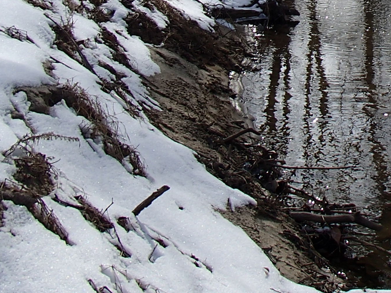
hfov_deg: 21.8
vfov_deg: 16.7
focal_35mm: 83
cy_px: -97
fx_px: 937
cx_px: 469
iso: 100
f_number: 11
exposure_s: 1/125
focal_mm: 5
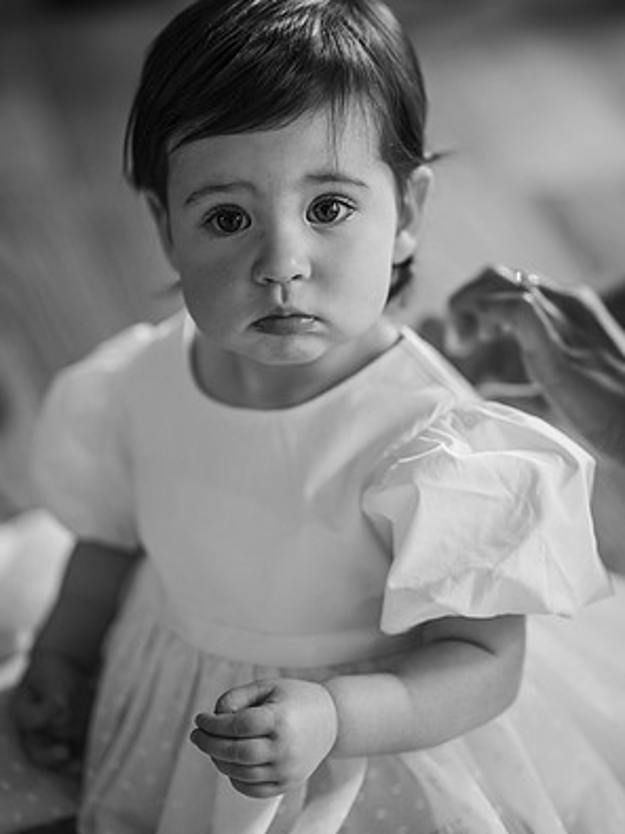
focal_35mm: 93
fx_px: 2240
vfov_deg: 21.1
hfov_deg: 15.9
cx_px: 311
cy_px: 361
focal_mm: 85
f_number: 1.8
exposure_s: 1/200
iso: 200
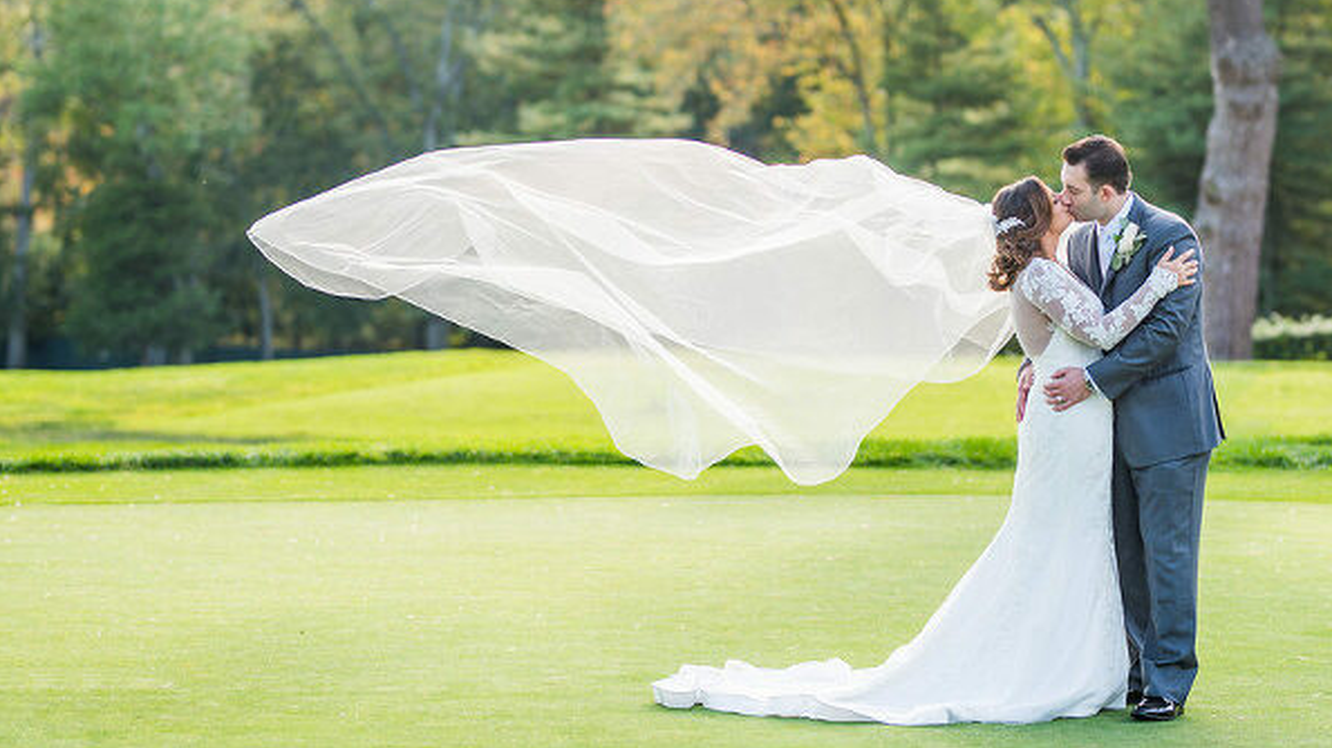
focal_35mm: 115
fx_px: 4060
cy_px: 273
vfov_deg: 10.5
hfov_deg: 18.6
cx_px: 799
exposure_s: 1/320
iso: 50
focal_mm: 85
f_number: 2
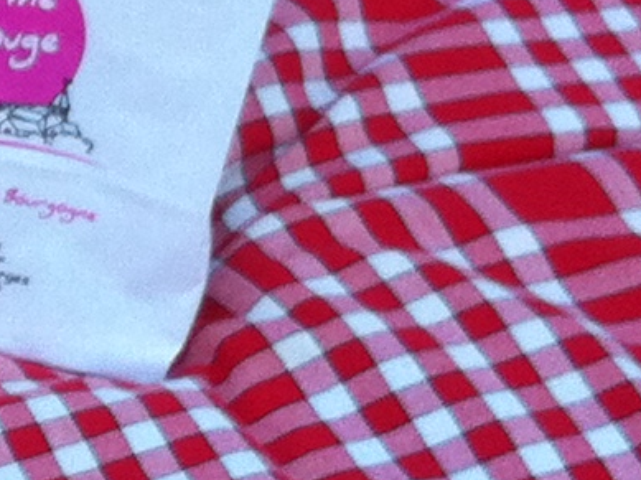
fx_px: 4311
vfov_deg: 6.4
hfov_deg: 8.0
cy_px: 102
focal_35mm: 233
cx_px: -761
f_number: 2.8
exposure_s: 1/529
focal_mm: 3.85
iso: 80
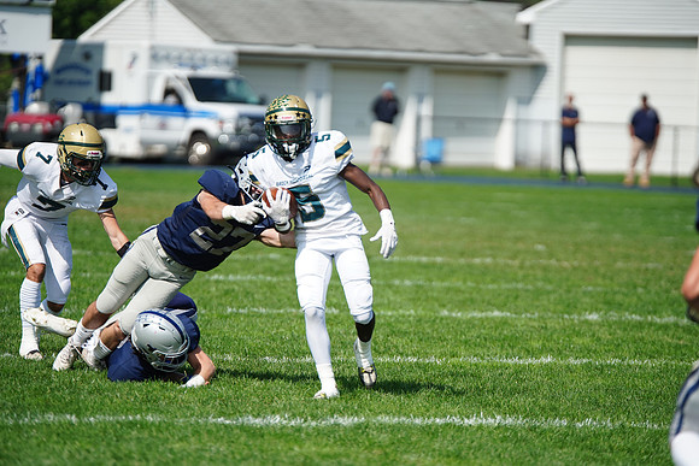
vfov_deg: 5.3
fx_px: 5069
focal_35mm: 261
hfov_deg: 7.9
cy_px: 233
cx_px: 350
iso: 400
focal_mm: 261
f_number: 2.8
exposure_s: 1/5000
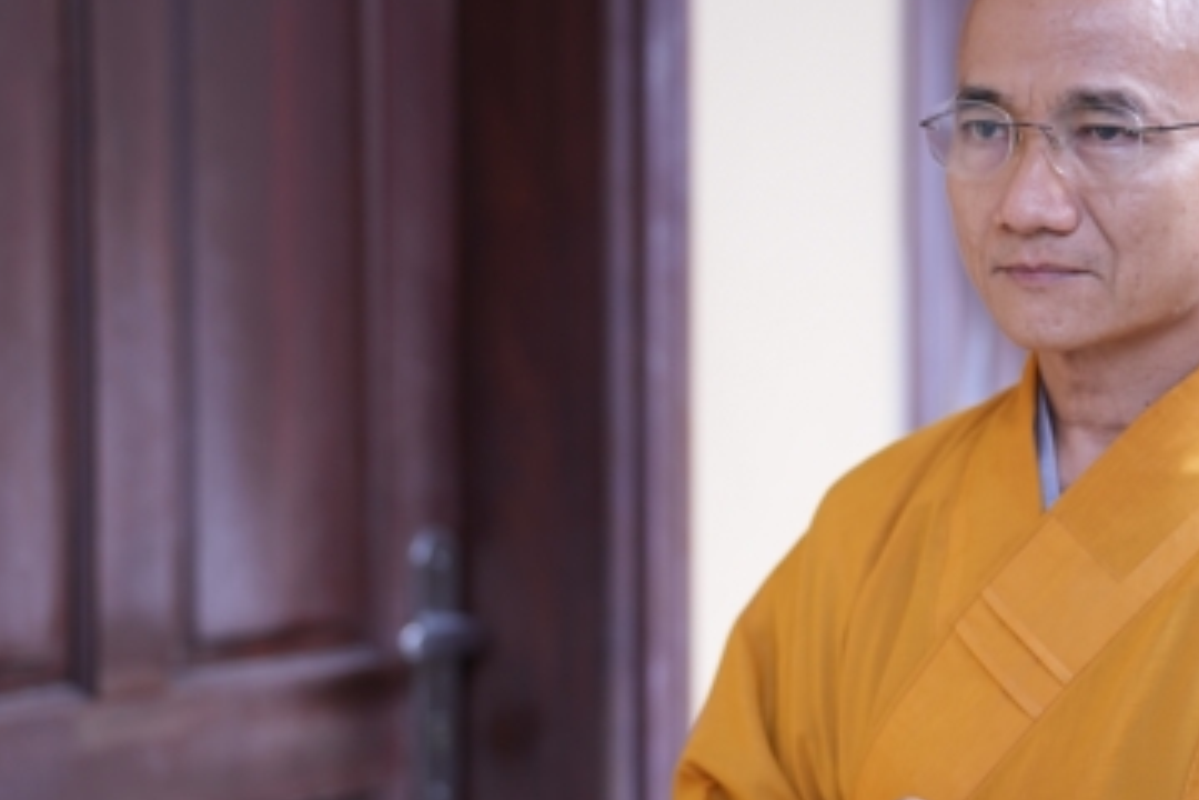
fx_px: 3364
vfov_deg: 13.6
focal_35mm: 101
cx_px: 909
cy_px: 408
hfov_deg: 20.1
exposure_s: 1/200
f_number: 2.2
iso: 200
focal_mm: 56
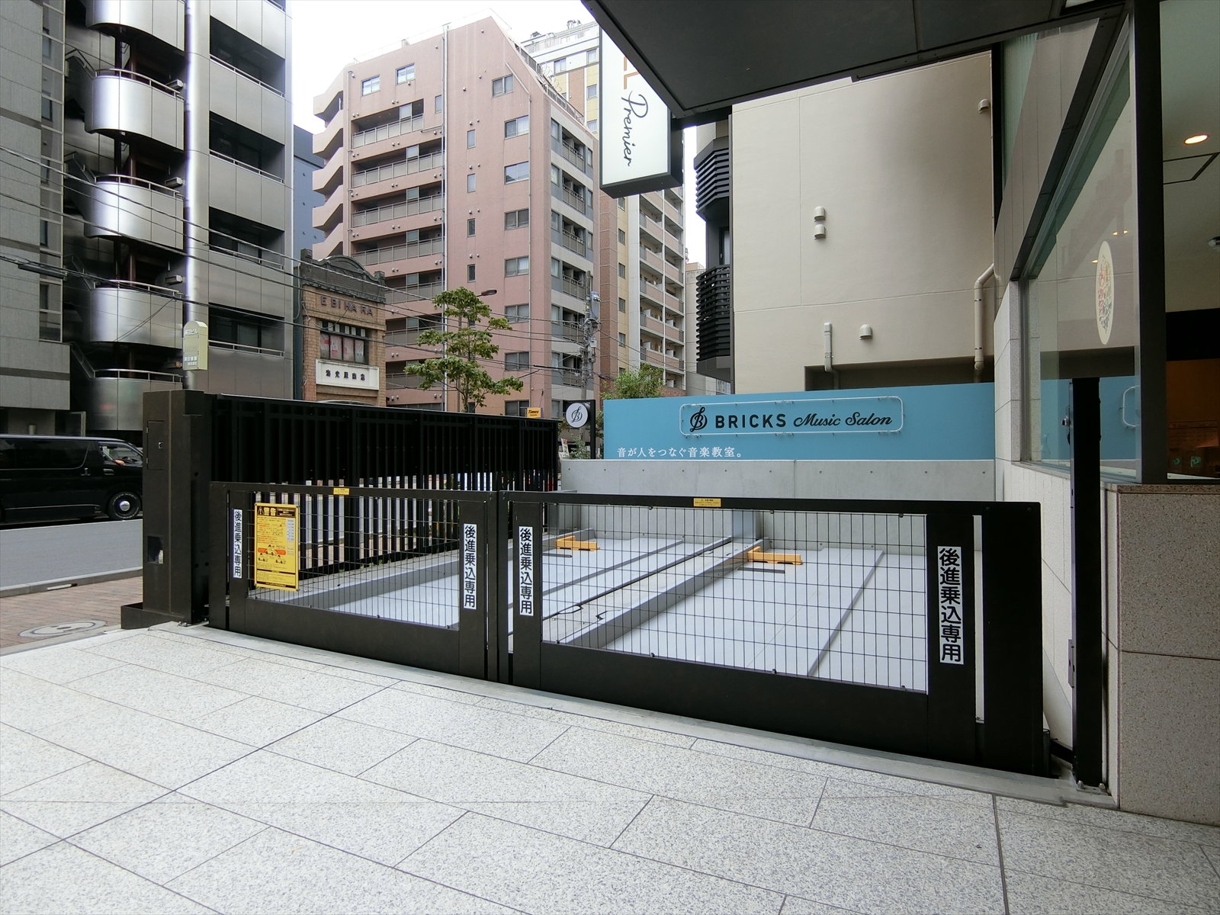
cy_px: 458
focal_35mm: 19
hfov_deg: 84.7
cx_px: 610
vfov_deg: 68.7
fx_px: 670
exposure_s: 1/160
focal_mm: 4.06
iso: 80
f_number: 2.7
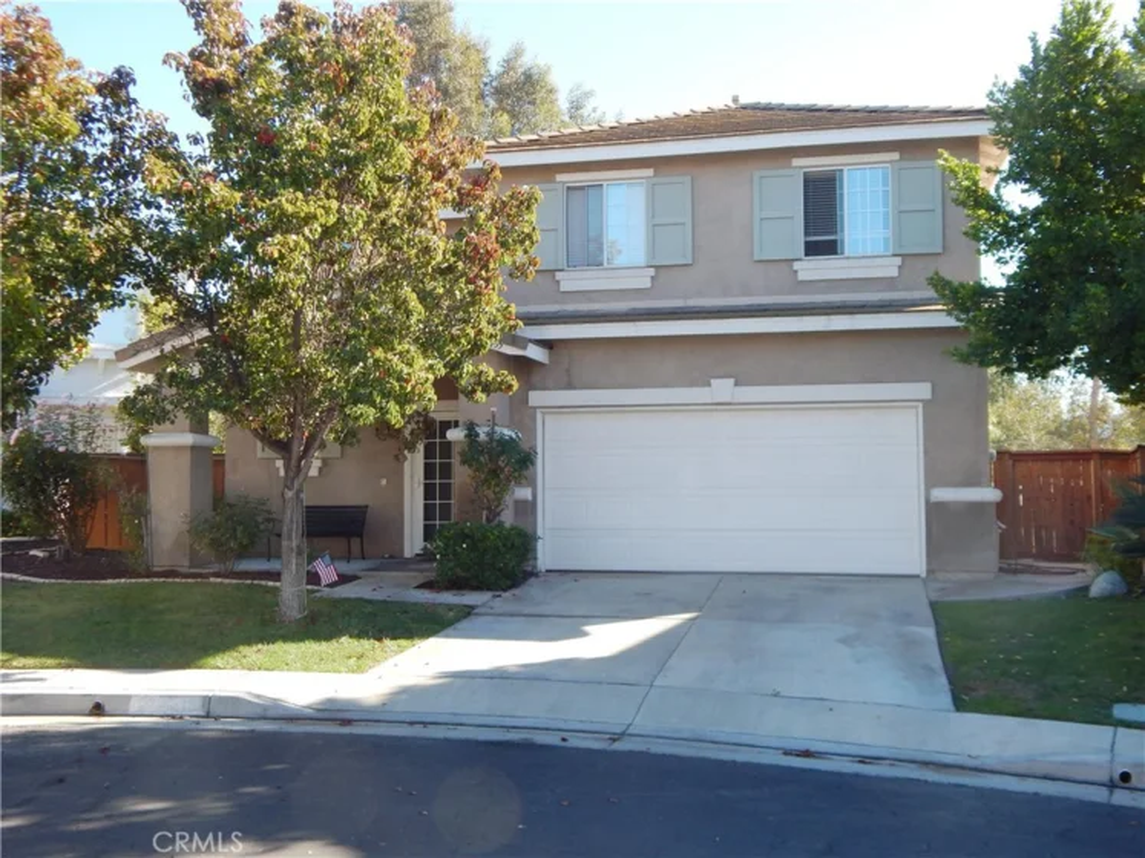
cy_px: 429
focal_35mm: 34
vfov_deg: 41.8
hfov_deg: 54.0
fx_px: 1124
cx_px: 572
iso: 125
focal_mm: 6.1
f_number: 3.3
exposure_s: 1/400
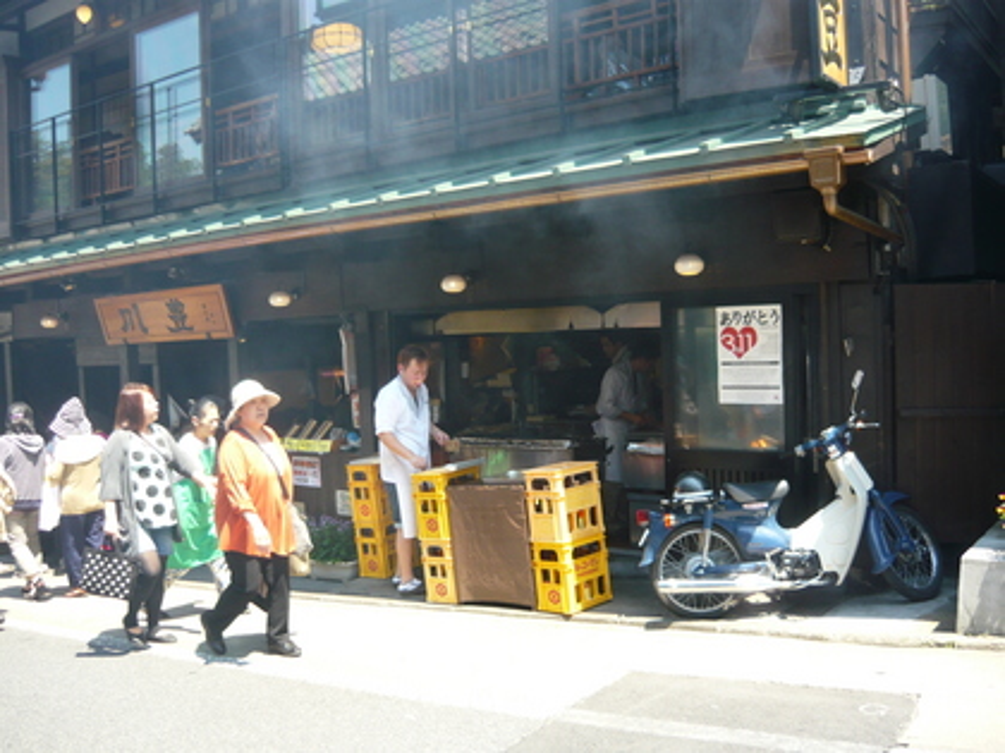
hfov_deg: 55.4
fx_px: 958
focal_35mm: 33
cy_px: 376
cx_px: 502
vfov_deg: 42.9
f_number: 2.8
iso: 100
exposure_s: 1/200
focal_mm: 5.5
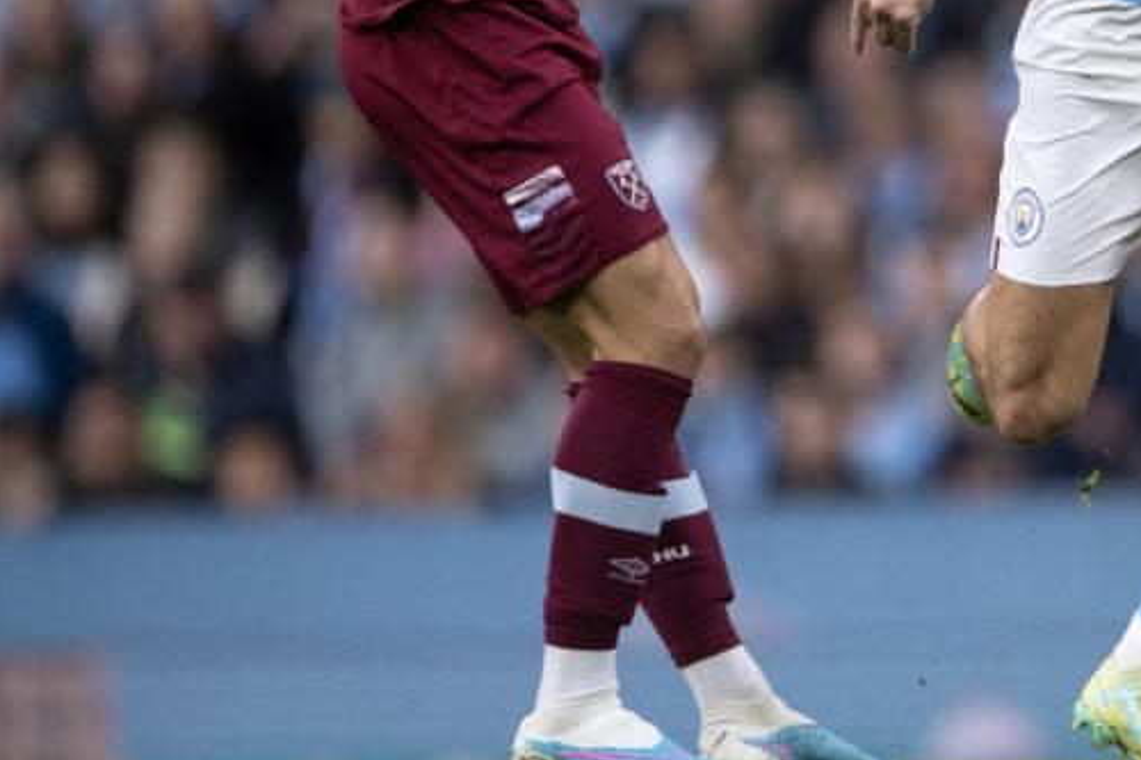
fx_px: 38969
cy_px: 63
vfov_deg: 1.1
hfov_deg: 1.7
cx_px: 1054
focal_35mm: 1230
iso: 3200
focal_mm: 600
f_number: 4
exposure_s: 1/2000
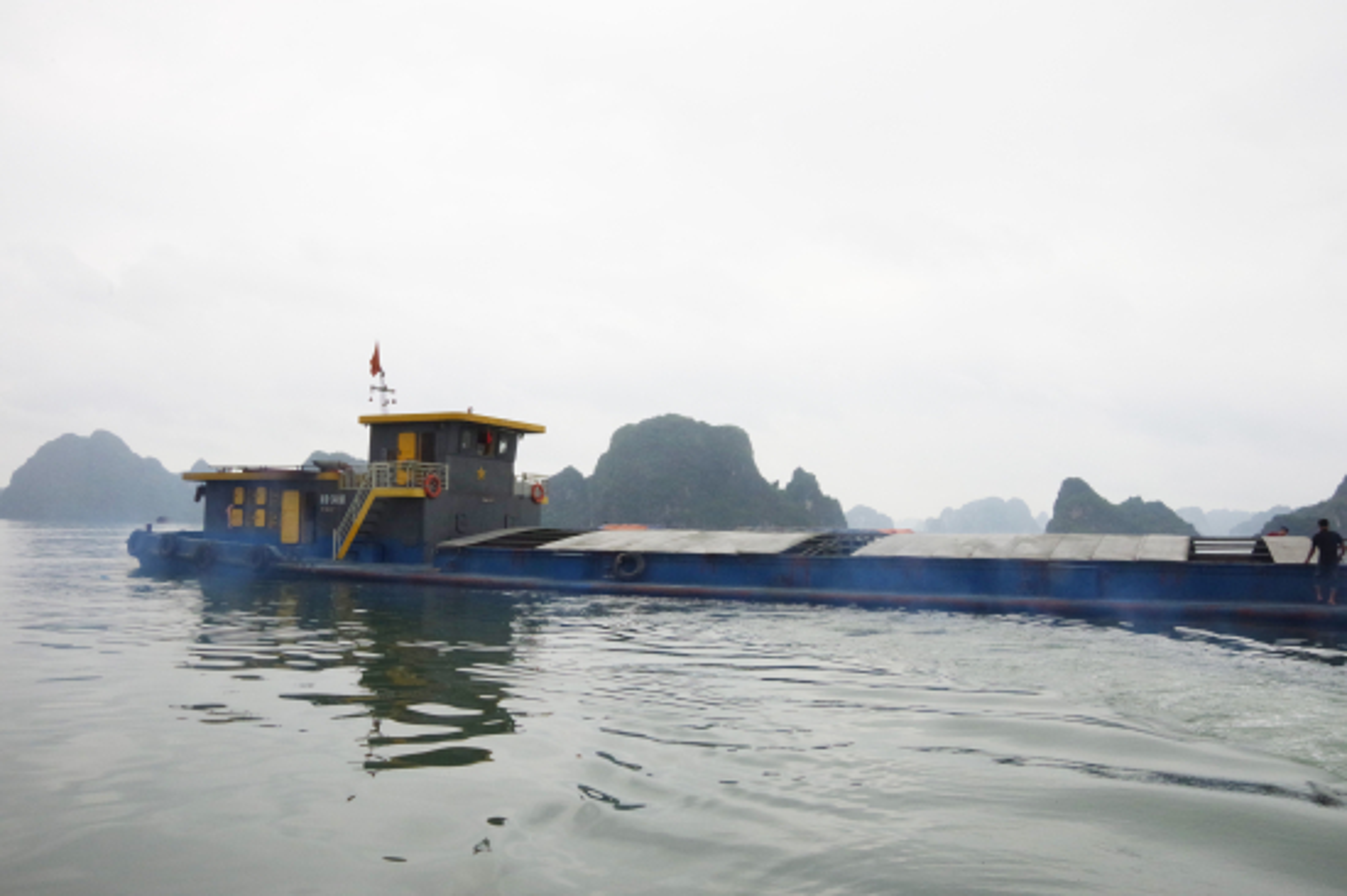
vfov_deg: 47.9
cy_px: 448
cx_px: 674
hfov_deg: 67.4
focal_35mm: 27
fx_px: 1010
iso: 1600
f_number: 22
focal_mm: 18
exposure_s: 1/250
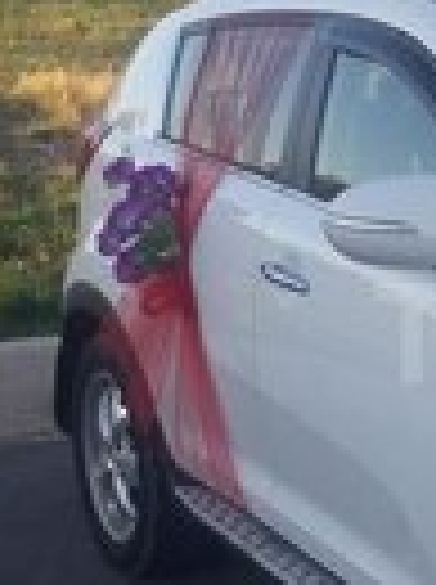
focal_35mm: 107
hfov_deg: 12.8
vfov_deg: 18.4
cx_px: 719
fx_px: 1803
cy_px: 333
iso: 40
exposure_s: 1/374
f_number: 1.9
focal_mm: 3.7
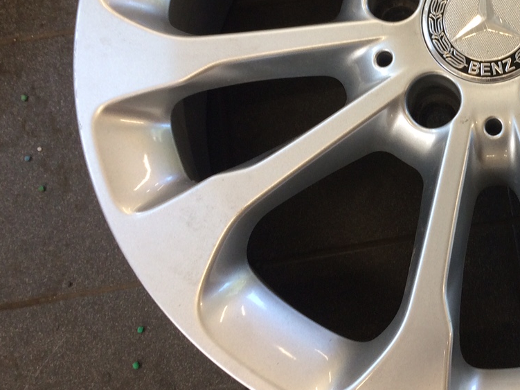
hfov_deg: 29.1
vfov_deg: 22.9
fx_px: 946
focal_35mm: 63
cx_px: 495
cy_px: 74
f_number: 2.2
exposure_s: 1/50
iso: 50
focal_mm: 4.15
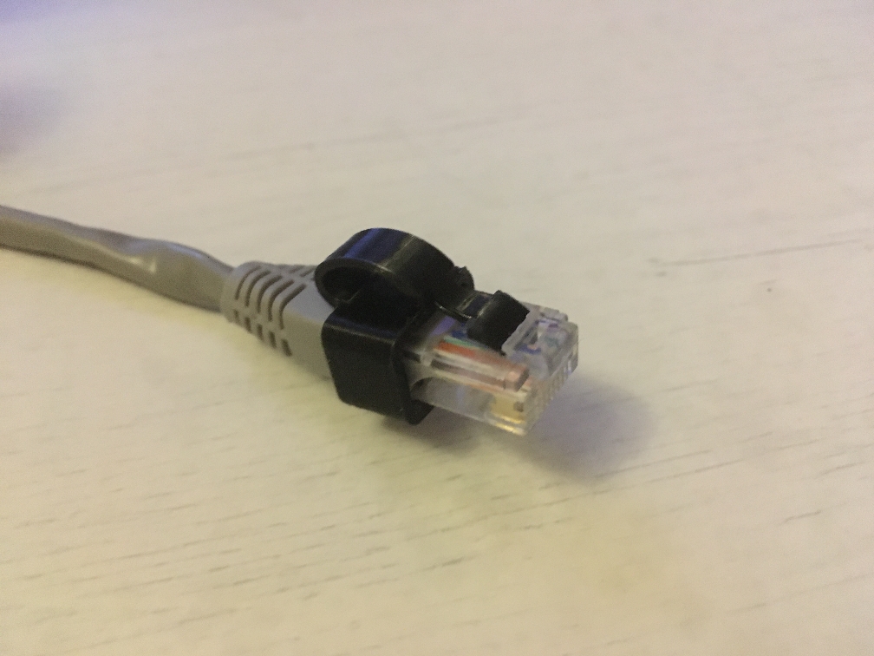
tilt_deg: -48.7
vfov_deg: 48.2
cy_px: 328
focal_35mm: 29
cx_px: 437
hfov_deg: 61.7
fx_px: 732
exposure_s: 1/17
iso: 640
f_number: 2.2
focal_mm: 4.15
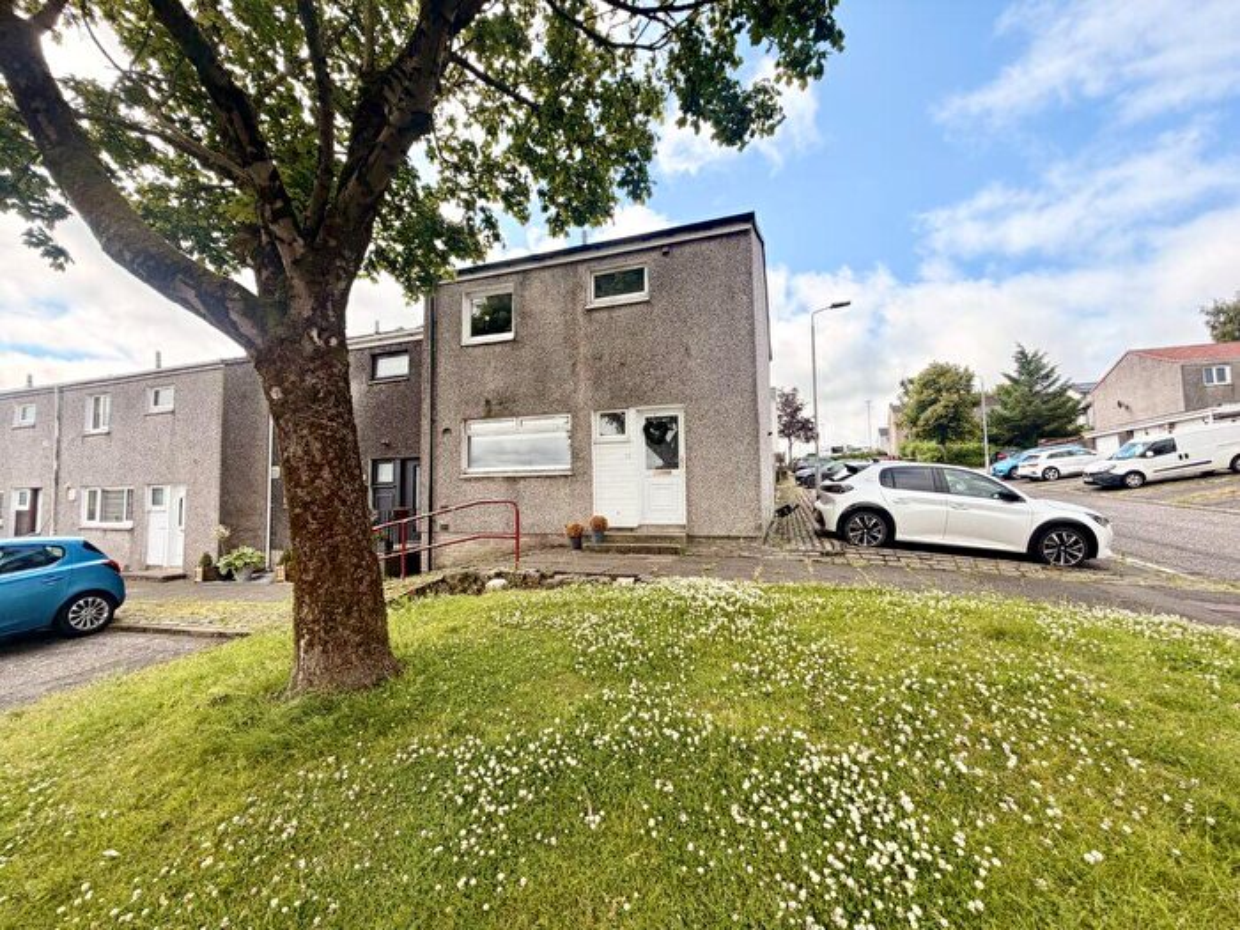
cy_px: 465
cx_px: 620
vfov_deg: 85.7
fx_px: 502
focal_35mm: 14
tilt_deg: +3.2
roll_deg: +1.0
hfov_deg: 102.1
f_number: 2.2
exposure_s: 1/770
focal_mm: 2.22
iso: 40
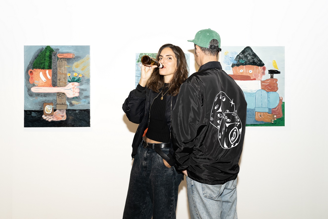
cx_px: 164
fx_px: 282
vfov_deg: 42.3
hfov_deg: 60.3
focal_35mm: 31
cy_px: 110
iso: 250
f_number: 5.6
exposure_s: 1/100
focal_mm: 31
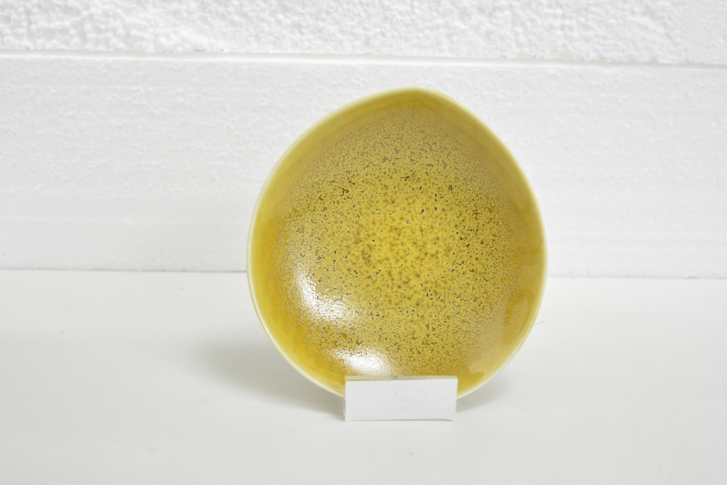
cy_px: 242
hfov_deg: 26.0
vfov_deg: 17.5
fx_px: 1575
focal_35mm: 78
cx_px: 364
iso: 400
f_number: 5.6
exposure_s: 1/2
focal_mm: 52
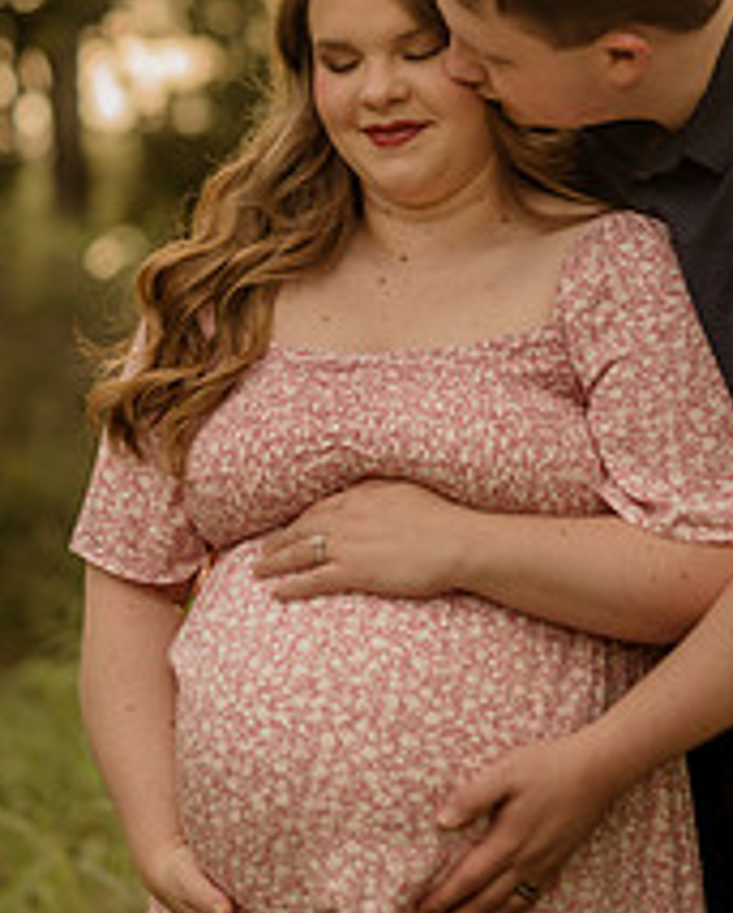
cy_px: 274
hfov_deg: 15.5
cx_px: 510
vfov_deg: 19.3
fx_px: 2679
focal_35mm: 99
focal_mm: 50
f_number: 1.8
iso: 125
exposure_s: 1/800
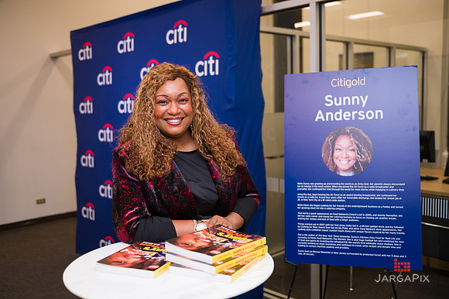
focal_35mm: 36
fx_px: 449
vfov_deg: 36.8
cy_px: 150
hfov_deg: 53.2
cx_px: 224
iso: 400
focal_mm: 36
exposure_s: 1/200
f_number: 3.2
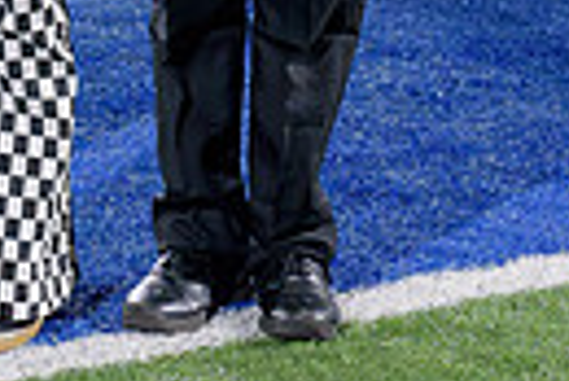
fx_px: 4177
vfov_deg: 5.1
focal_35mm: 264
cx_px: -61
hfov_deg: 7.7
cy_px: -476
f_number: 6.3
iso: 5000
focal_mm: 55
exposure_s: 1/200
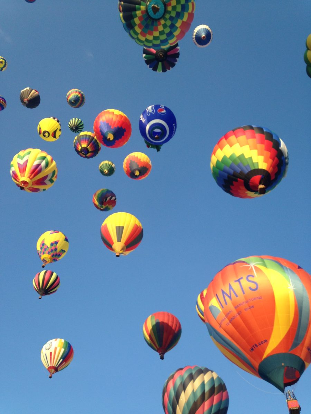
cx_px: 156
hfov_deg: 42.9
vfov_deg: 55.4
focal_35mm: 33
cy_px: 207
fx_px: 395
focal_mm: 4.12
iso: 50
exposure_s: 1/516
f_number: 2.4
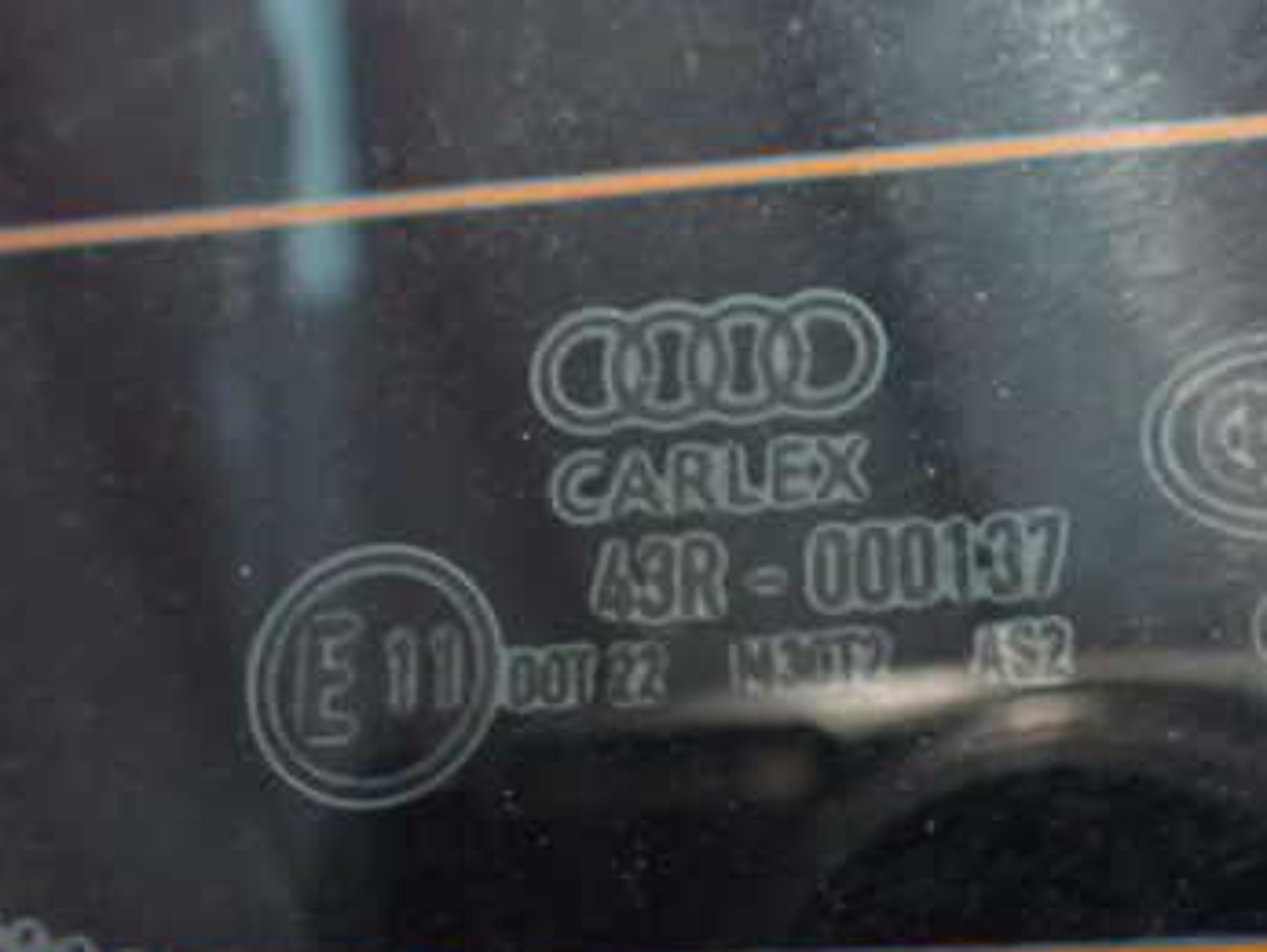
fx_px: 1905
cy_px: 531
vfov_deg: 28.0
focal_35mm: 52
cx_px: 802
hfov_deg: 36.6
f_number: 2.3
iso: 1250
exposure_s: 1/30
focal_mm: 5.4
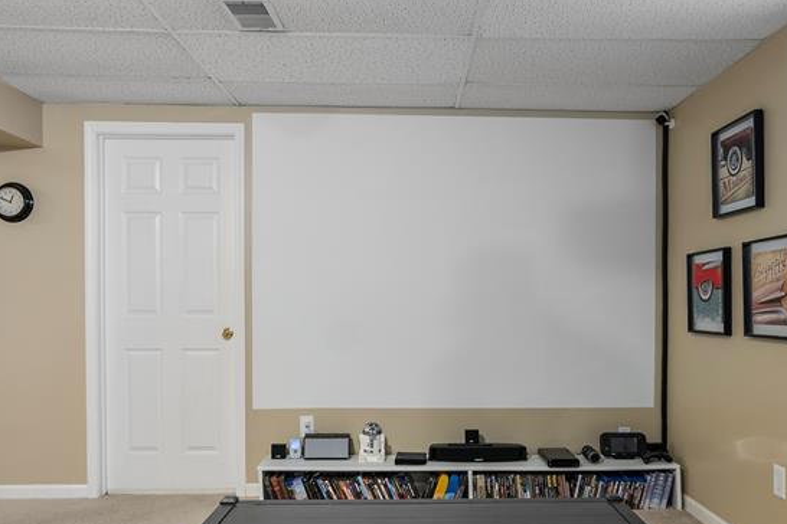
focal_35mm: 30
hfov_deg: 61.8
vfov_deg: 43.6
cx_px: 432
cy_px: 277
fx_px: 656
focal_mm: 16
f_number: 4
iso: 100
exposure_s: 2
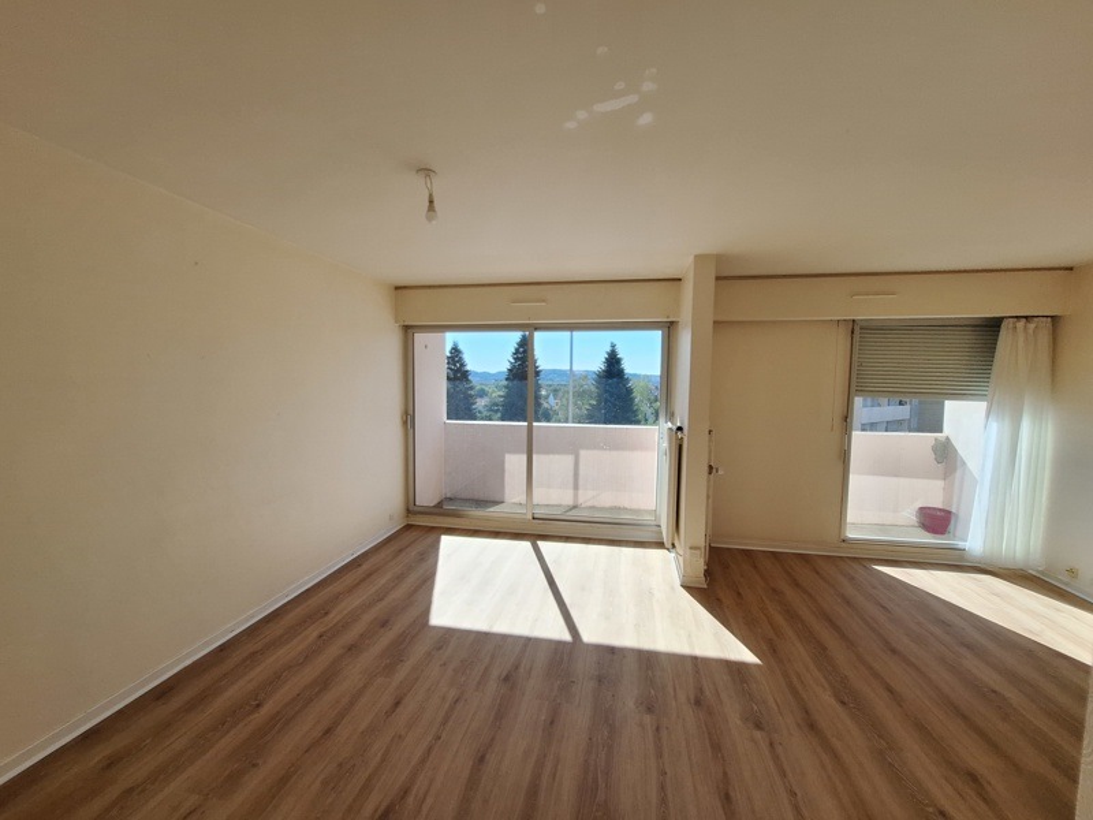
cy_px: 410
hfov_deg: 106.2
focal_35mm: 13
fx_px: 410
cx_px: 546
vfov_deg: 89.9
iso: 40
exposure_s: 1/1088
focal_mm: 1.74
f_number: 2.2
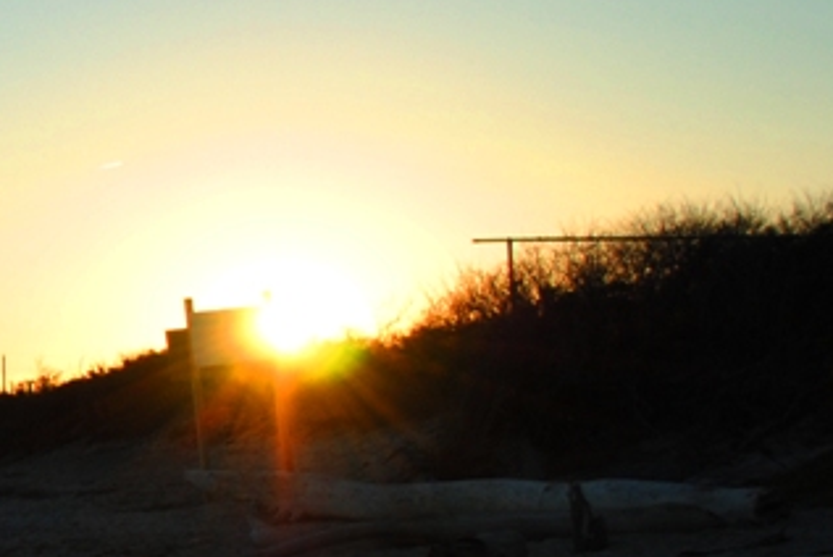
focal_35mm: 121
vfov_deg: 11.4
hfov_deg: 14.8
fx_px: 2802
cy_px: 252
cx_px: -646
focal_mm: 22
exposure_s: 1/800
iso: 200
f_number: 4.5
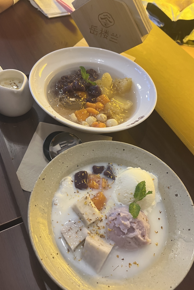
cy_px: 149
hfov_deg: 46.4
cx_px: 98
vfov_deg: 65.5
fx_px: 226
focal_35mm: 28
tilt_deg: -52.8
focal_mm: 5.1
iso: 500
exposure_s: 1/50
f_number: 1.6
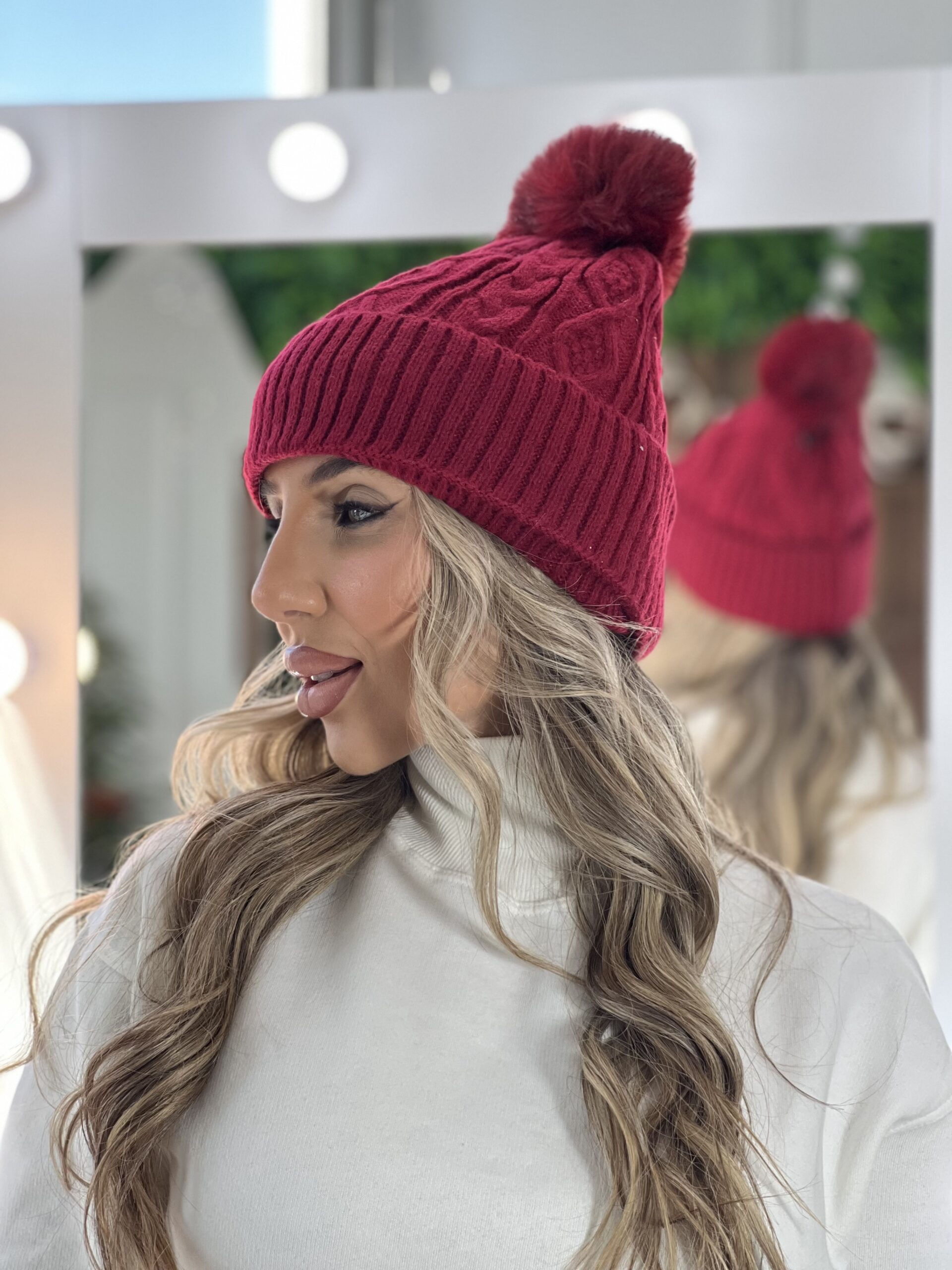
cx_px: 476
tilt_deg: -0.1
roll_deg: -0.2
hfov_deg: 19.1
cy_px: 635
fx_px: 2824
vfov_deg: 25.3
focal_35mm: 77
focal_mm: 9
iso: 160
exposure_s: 1/120
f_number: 2.8
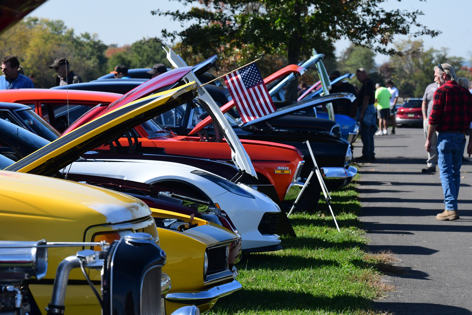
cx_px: 236
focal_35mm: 202
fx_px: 2655
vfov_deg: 6.8
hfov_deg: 10.2
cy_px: 158
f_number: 10
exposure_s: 1/1600
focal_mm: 135
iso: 1600
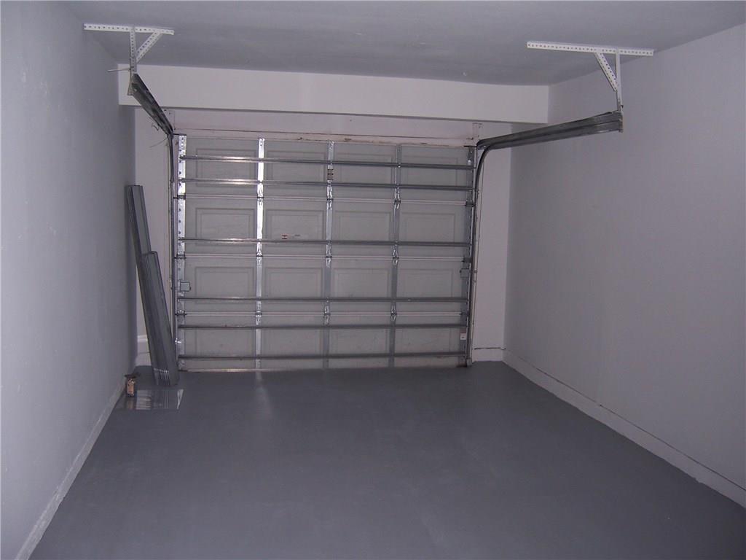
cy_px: 280
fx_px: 711
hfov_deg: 55.4
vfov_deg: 42.9
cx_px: 373
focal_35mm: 33
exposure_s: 1/60
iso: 80
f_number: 2.8
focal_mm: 5.5
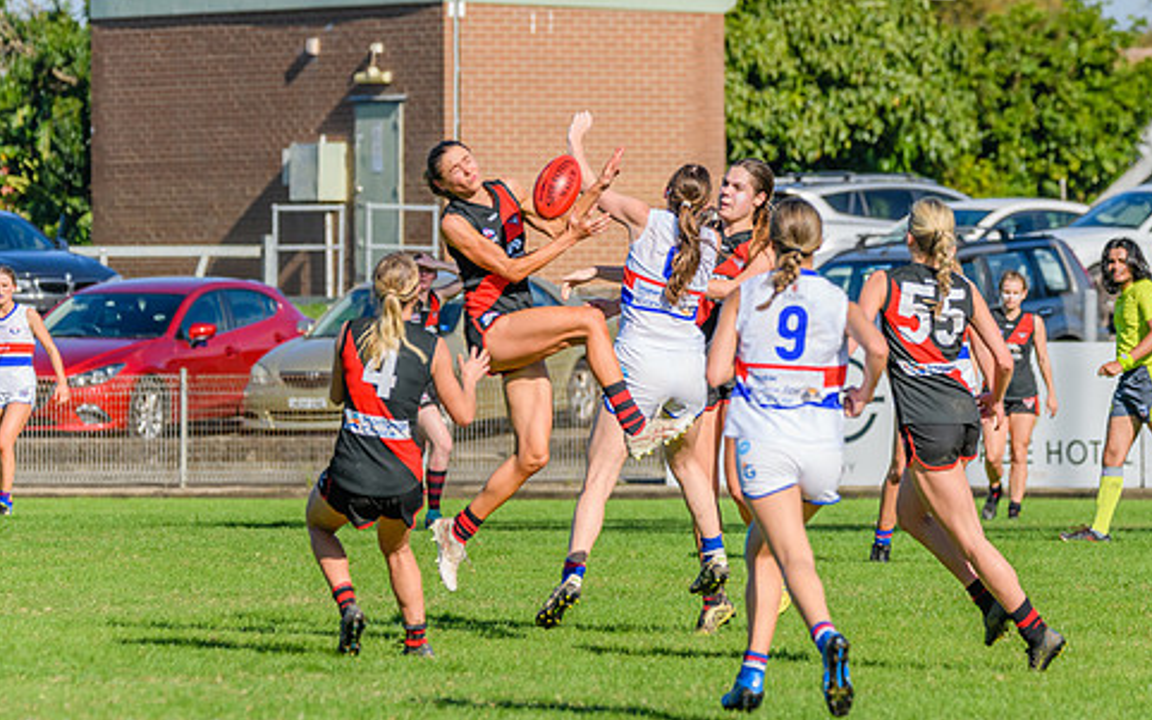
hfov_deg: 5.2
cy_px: 293
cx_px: 635
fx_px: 12681
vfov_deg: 3.2
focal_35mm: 404
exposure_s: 1/1600
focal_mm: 300
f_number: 9
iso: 640
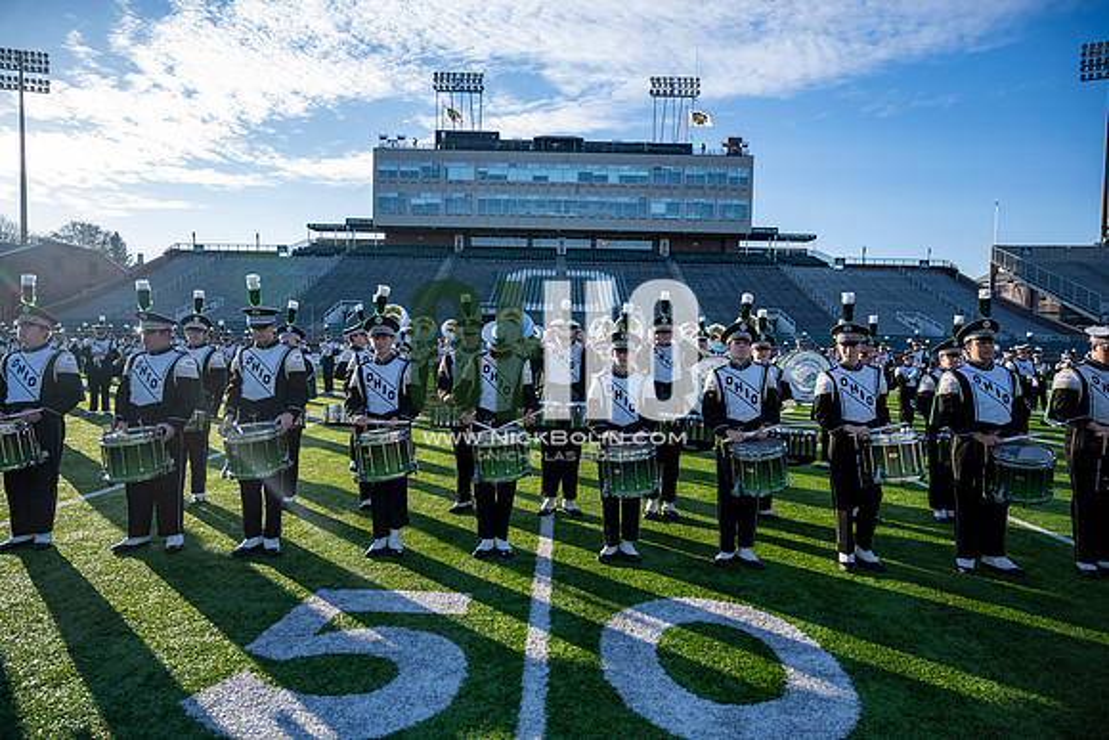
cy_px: 370
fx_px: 739
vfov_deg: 53.2
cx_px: 554
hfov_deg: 73.7
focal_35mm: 24
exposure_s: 1/800
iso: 160
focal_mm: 24
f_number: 4
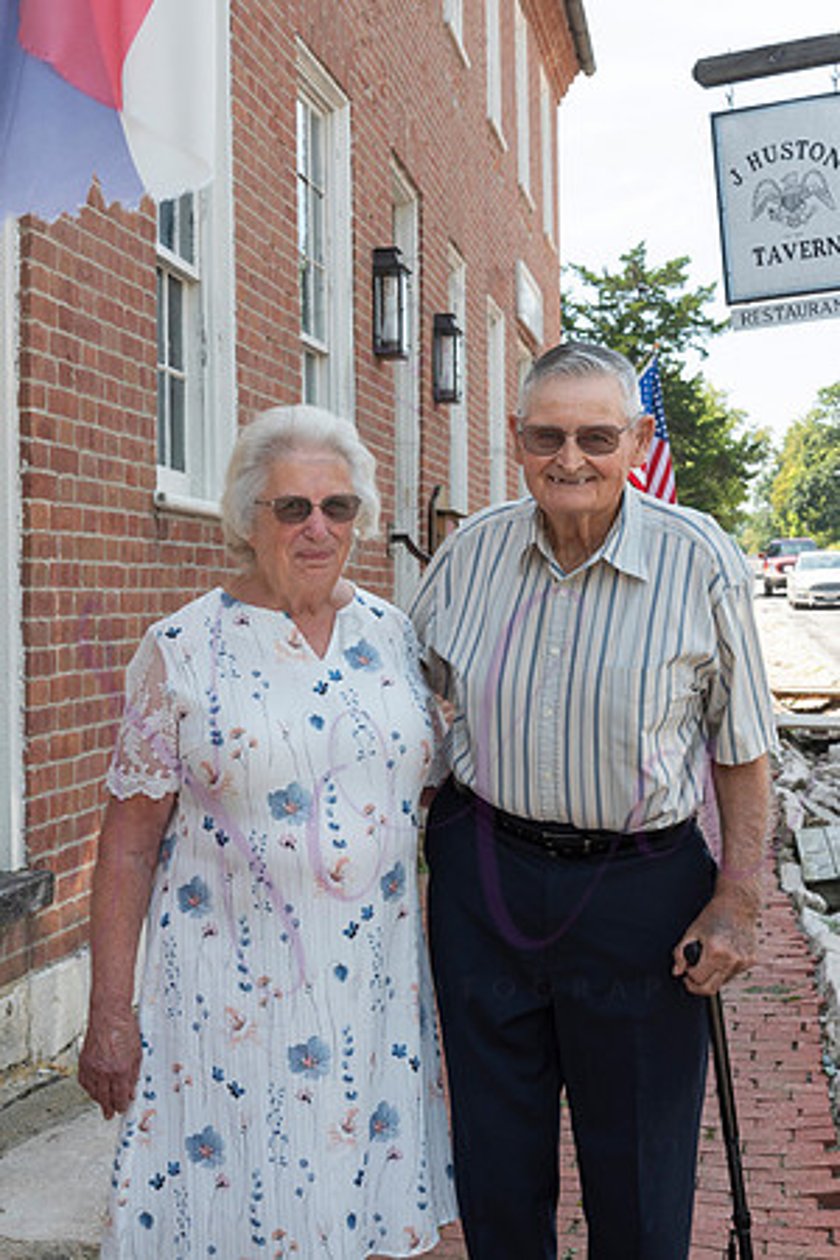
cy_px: 630
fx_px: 1680
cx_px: 420
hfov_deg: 28.1
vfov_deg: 41.1
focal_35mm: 48
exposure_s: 1/250
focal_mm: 48
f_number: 10
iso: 500
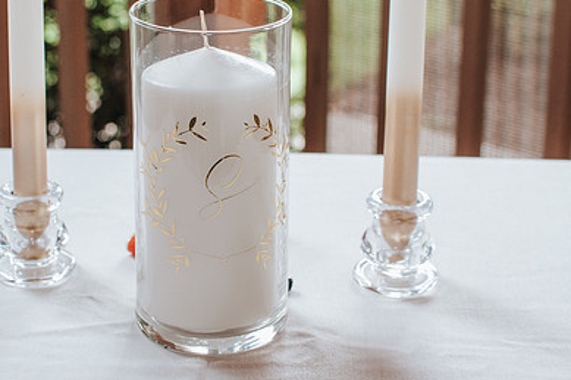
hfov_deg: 23.6
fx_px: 1363
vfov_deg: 15.9
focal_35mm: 86
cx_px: 215
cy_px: 155
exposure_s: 1/200
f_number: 4.5
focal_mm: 35
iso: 800
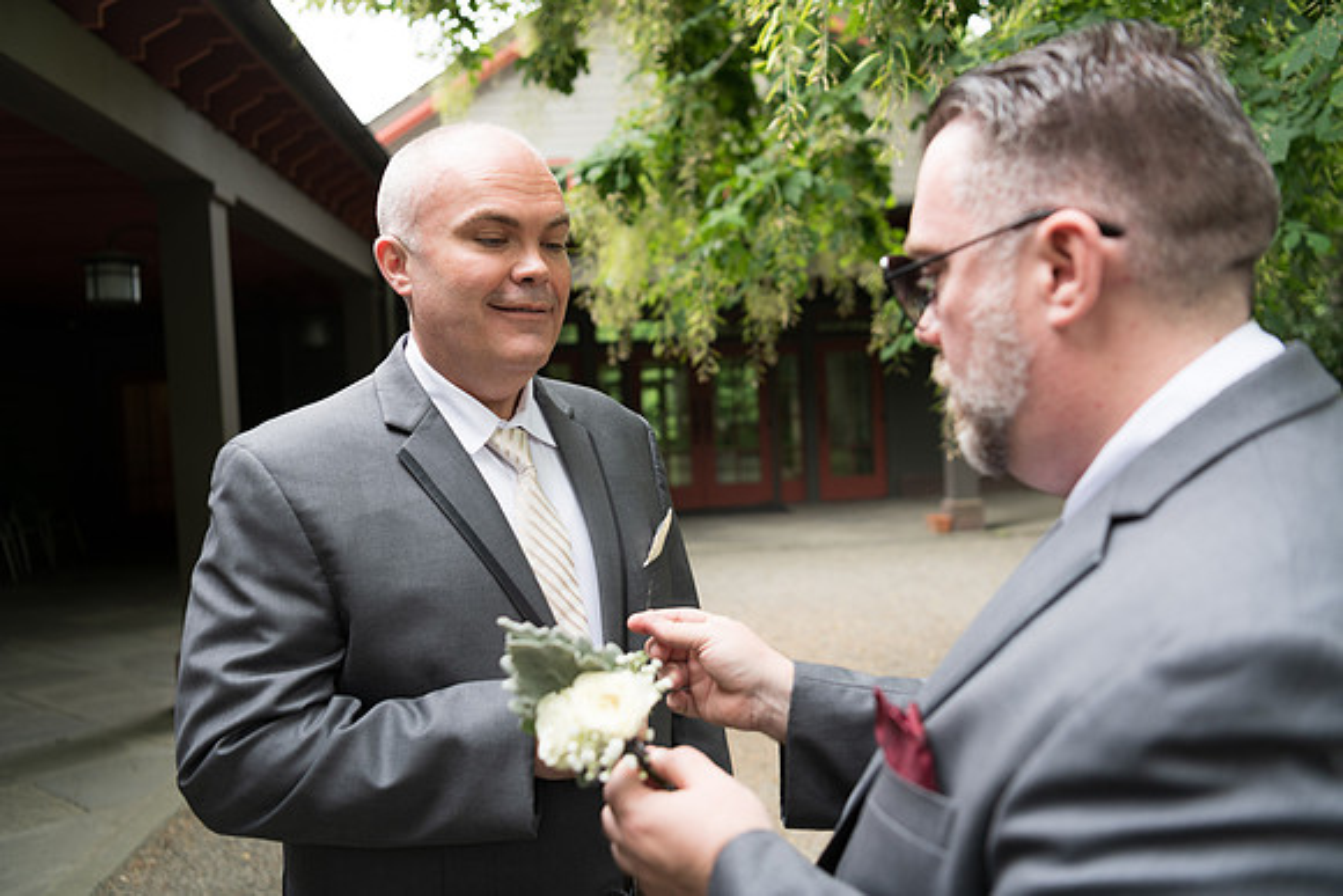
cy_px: 448
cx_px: 672
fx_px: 1269
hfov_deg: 55.8
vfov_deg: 38.9
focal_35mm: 34
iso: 140
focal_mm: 34
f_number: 2.8
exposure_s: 1/125
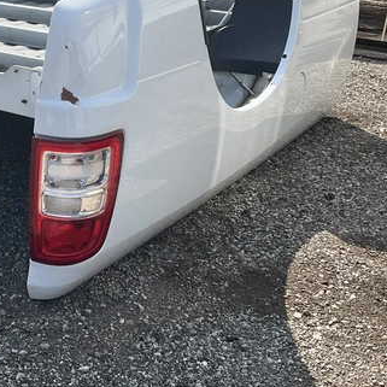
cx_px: 31
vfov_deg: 28.5
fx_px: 759
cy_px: 143
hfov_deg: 27.5
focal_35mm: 60
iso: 25
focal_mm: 3
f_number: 1.8
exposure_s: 1/997
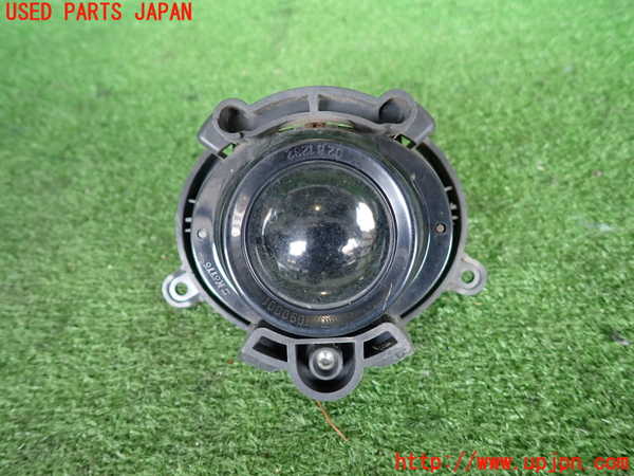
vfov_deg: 54.9
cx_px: 317
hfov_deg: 69.4
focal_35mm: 25
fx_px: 458
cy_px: 238
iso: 200
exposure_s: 1/80
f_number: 2
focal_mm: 4.5
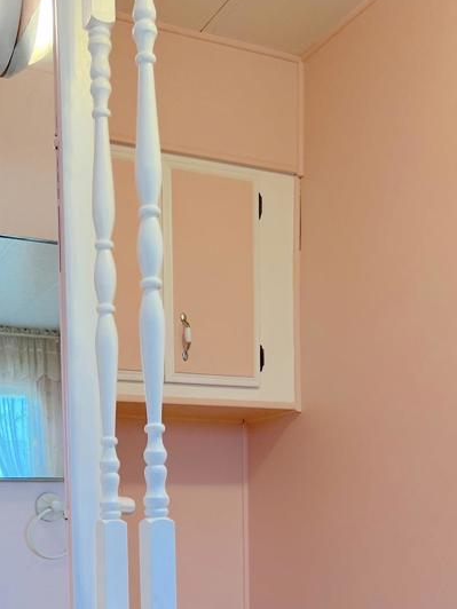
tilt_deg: -1.0
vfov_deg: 35.7
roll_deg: +1.1
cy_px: 556
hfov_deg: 29.0
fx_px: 880
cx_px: 164
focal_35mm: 50
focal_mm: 5.7
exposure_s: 1/120
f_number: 1.5
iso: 80
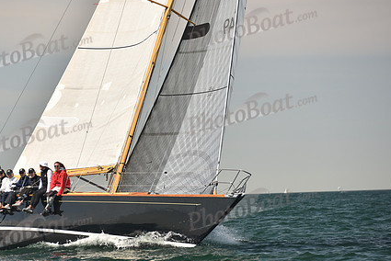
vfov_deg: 5.0
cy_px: 172
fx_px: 2967
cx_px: 141
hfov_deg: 7.5
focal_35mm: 273
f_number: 5.6
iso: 250
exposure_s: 1/640
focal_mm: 200
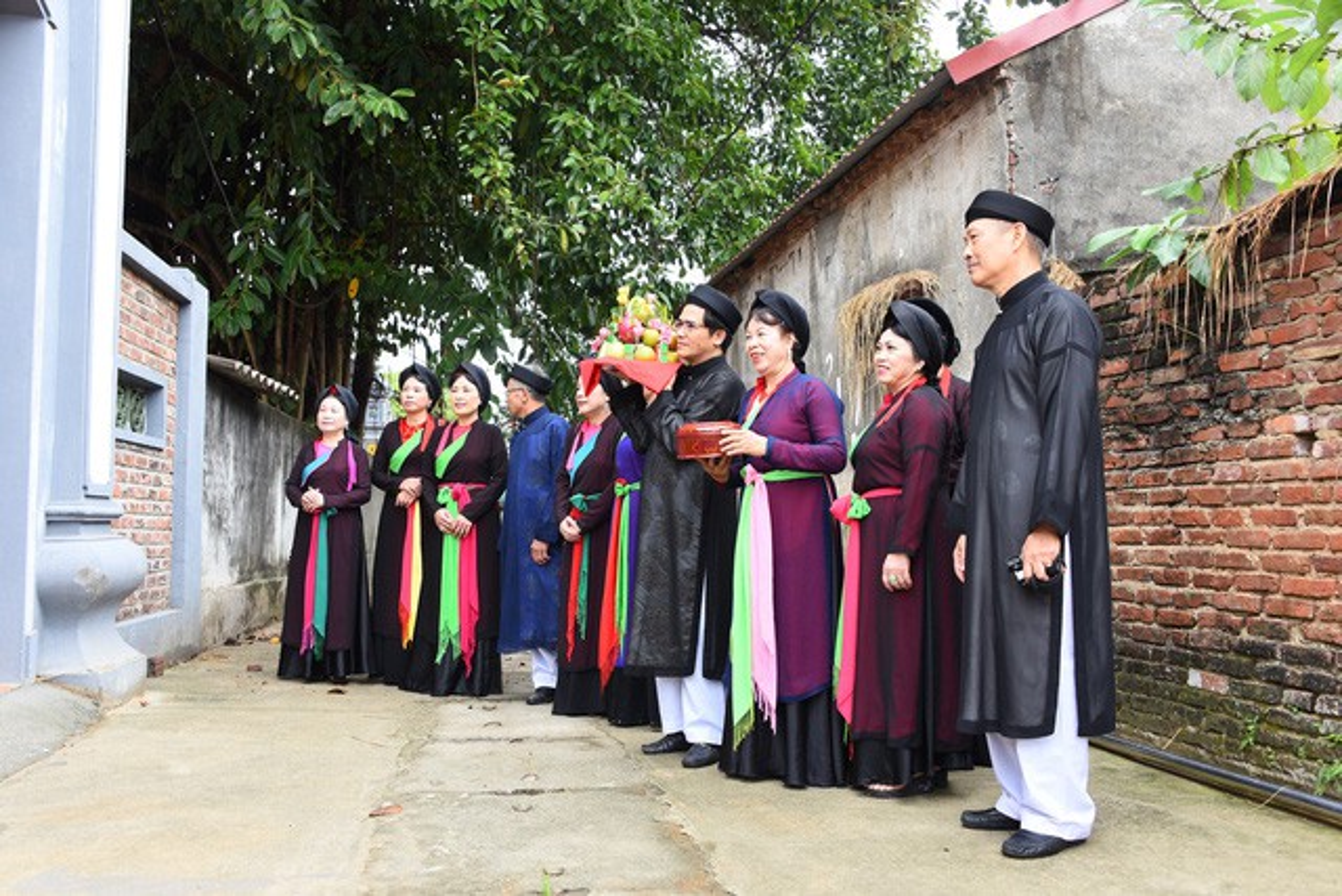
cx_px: 671
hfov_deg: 58.7
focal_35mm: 32
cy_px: 448
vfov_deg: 41.1
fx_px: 1193
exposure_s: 1/60
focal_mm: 32
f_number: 7.1
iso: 320
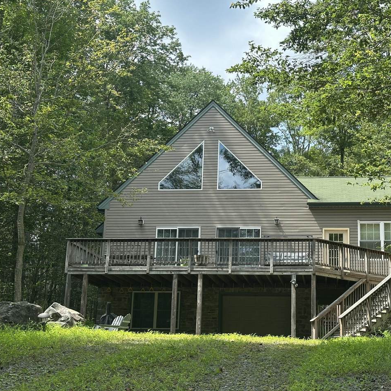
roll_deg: -1.6
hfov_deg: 29.9
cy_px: 196
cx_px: 245
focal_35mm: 57
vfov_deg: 30.0
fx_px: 728
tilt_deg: +14.9
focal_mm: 6.86
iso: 64
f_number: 1.78
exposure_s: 1/1305
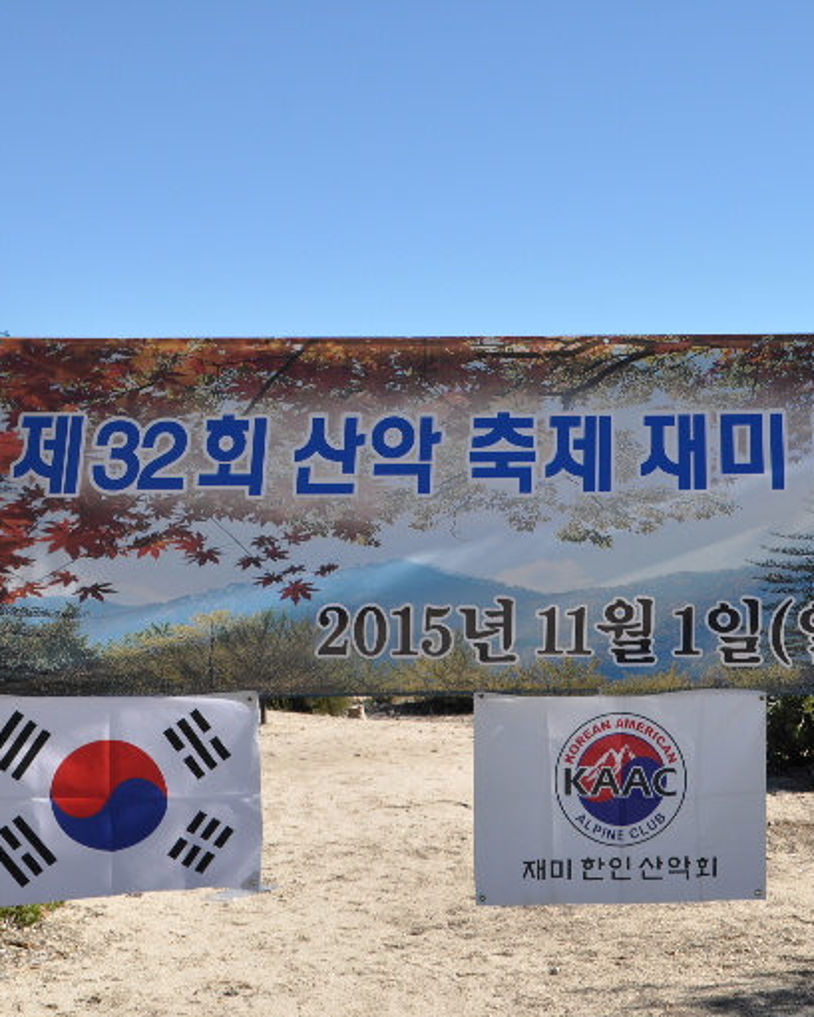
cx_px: 595
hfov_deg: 27.9
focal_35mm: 54
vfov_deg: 34.9
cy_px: 512
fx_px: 1617
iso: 200
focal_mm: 25
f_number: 9
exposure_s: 1/320
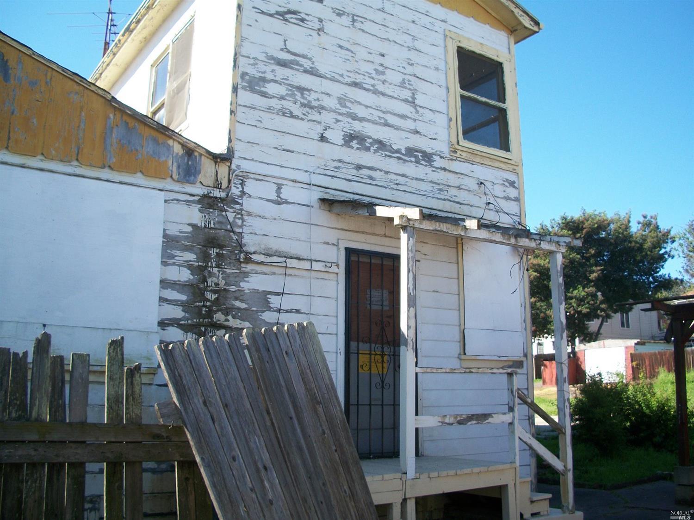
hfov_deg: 52.6
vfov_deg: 40.7
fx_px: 701
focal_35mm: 35
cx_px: 347
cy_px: 260
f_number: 3.1
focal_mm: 6.3
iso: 94
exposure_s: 1/500
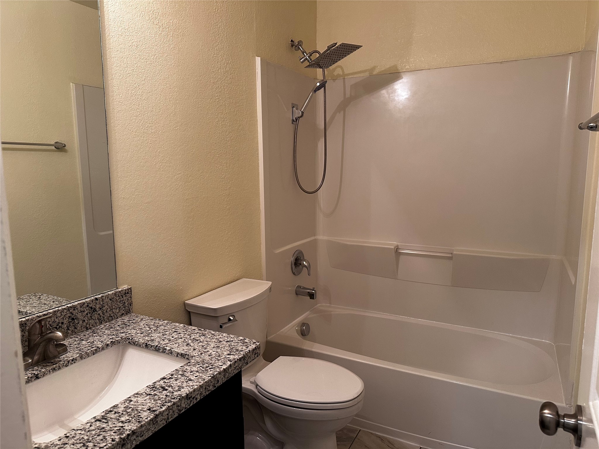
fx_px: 415
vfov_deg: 56.8
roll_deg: -0.4
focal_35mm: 24
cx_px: 300
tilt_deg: -6.8
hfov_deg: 71.6
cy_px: 224
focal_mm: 6.86
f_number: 1.78
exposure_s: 1/60
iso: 250
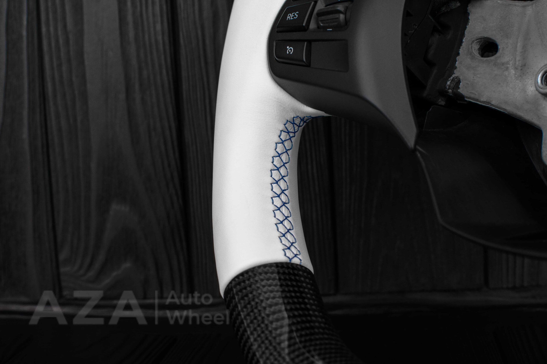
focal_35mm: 54
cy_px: 185
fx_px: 813
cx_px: 274
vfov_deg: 25.3
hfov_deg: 37.2
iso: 500
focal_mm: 35
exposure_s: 1/125
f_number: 6.3
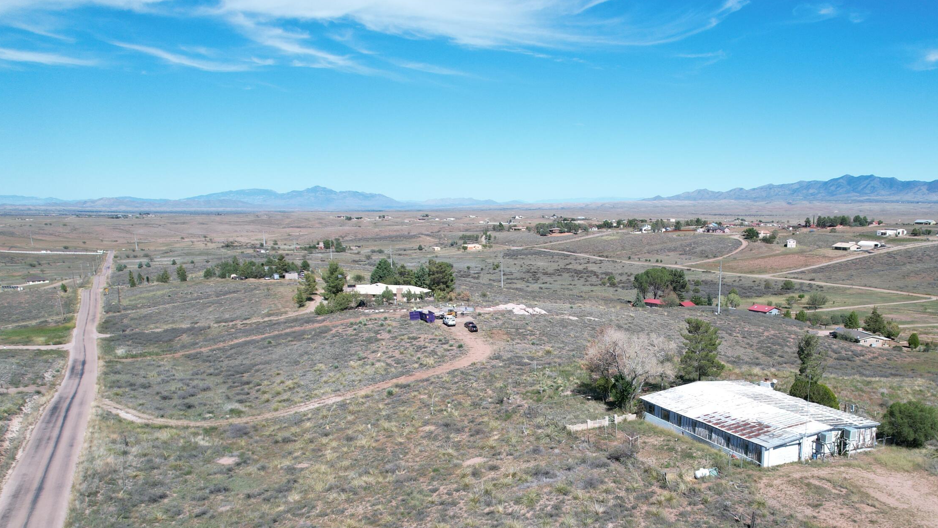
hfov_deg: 61.8
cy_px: 416
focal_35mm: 31
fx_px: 771
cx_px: 582
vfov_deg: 36.6
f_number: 2.8
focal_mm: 8.38
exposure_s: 1/2000
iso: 100
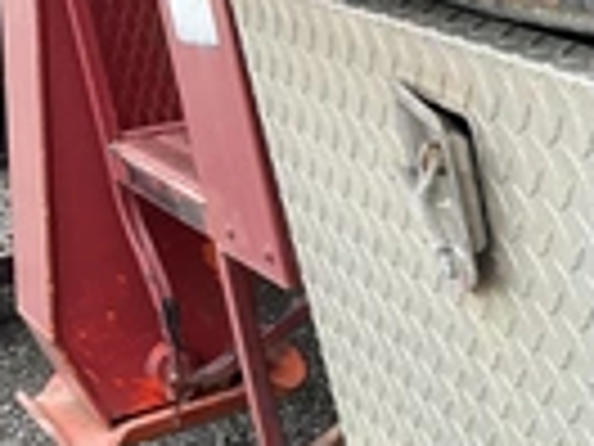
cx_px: 801
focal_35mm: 88
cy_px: 469
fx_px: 1510
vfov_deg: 16.4
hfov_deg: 20.1
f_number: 1.8
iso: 20
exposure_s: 1/122
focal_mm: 3
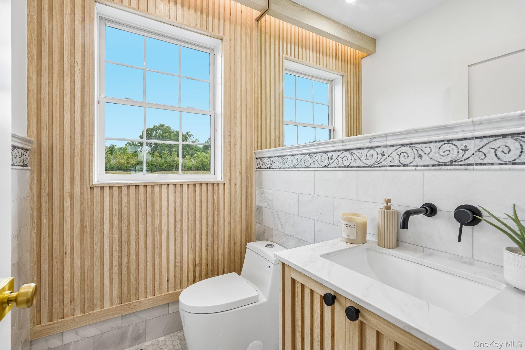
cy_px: 175
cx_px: 262
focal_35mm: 16
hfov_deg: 96.7
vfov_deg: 73.7
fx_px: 233
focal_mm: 16
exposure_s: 1/30
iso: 125
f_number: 9
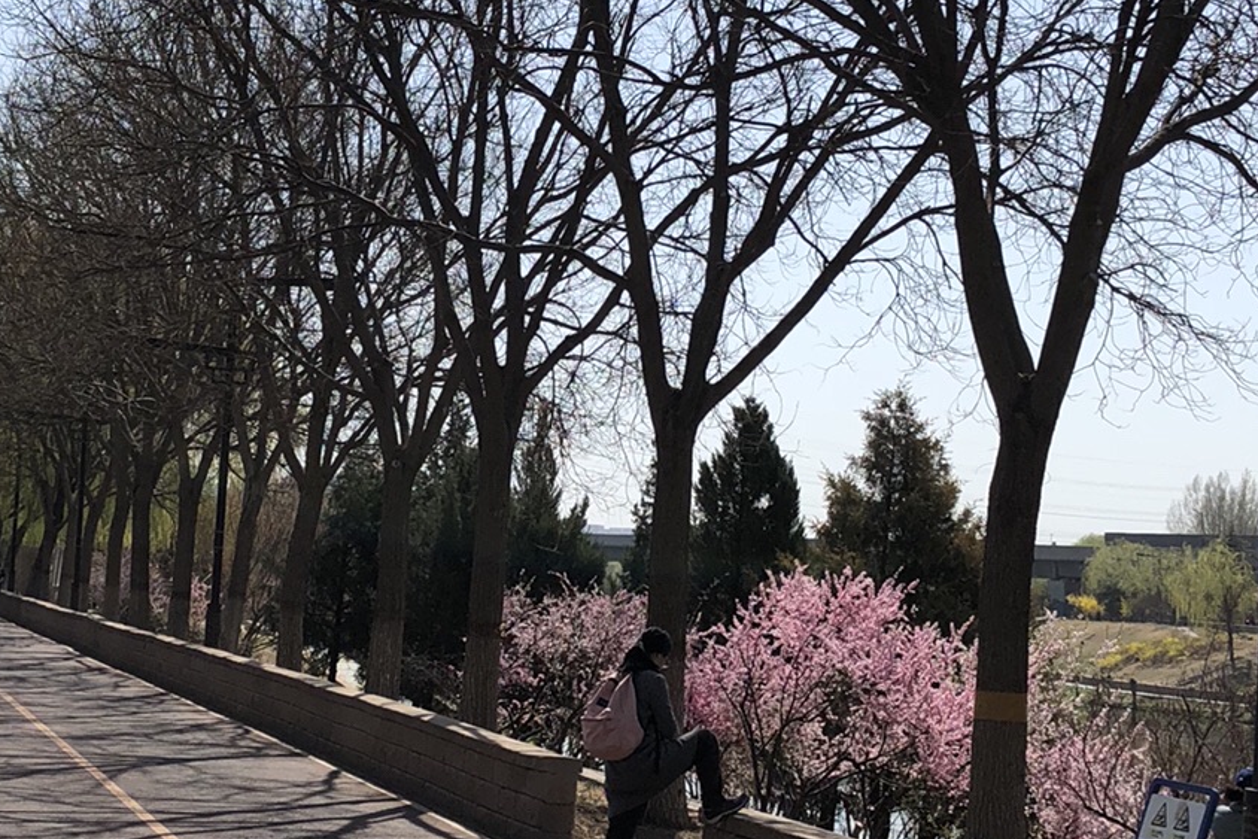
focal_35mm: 69
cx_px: 569
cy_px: 408
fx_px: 2411
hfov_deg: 29.2
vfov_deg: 19.7
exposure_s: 1/3003
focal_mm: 4
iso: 25
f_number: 1.8
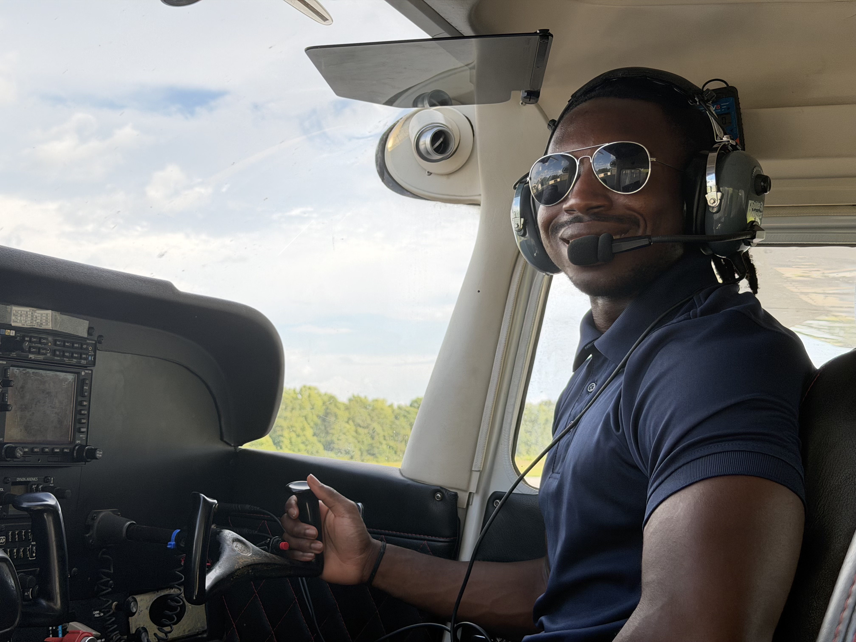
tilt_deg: +6.4
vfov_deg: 30.3
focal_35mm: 48
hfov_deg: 39.7
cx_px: 428
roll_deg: +1.1
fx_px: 1187
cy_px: 321
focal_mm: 6.76
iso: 100
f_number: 1.78
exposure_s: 1/534
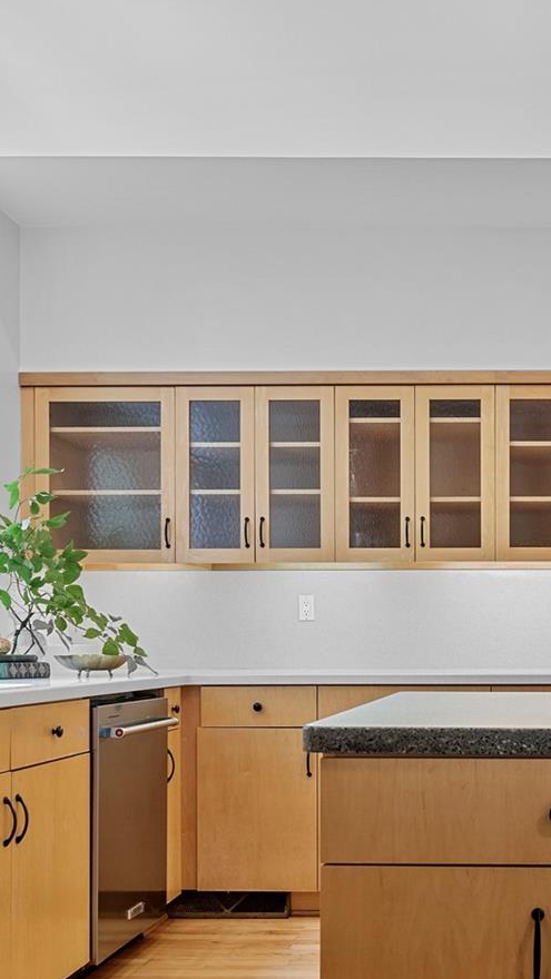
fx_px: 1013
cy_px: 667
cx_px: 524
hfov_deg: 28.9
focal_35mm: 39
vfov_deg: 50.5
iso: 250
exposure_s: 2
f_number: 8
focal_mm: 16
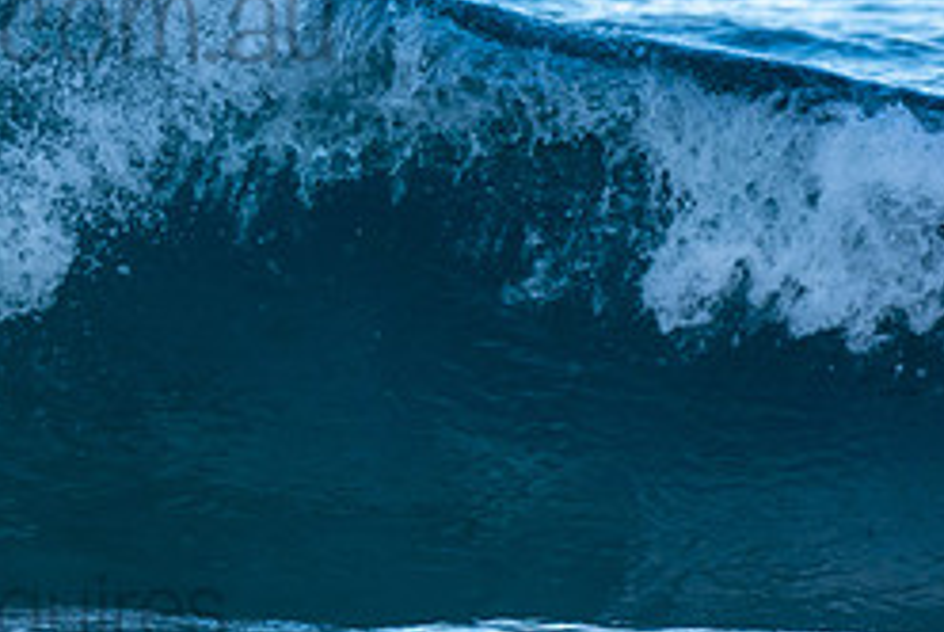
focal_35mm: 1752
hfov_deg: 1.2
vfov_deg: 0.8
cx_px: -69
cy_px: -25
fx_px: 45995
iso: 400
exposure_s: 1/800
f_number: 5.6
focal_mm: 500
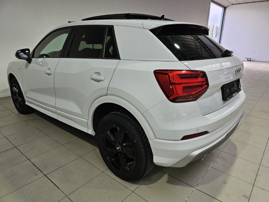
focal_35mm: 23
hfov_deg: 73.9
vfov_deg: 58.9
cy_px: 101
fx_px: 179
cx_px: 134
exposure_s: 1/100
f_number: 1.7
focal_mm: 6.3
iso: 25
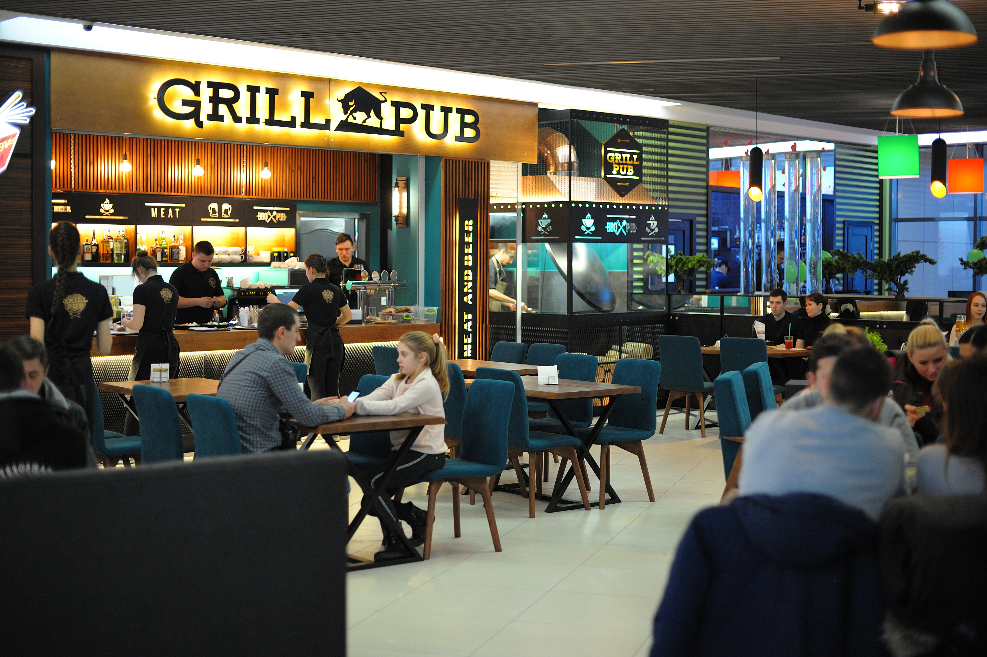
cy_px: 328
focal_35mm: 50
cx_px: 494
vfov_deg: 27.0
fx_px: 1370
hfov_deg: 39.6
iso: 640
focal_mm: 50
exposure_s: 1/80
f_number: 2
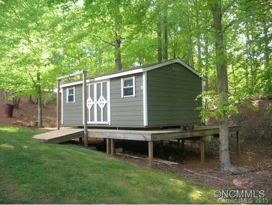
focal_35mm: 34
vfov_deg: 41.8
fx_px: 267
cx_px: 136
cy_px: 102
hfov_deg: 53.9
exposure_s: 1/50
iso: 50
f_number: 2.9
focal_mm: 5.7
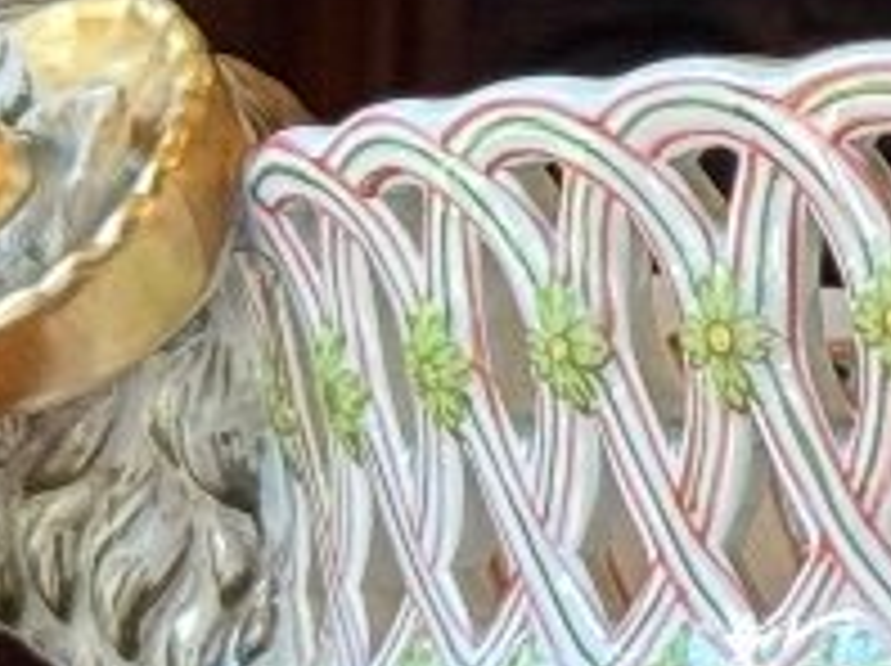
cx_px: 2164
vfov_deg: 5.1
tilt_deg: +12.2
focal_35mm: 291
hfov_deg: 6.5
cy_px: -351
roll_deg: +0.3
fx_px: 7481
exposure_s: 1/60
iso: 200
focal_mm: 6.76
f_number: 1.78
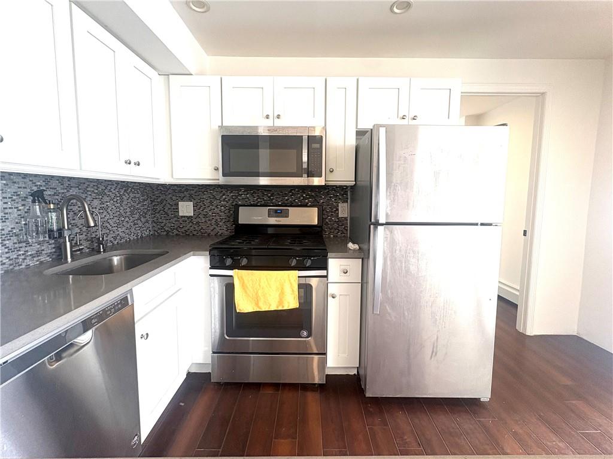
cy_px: 230
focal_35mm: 14
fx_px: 248
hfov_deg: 102.1
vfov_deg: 85.6
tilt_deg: -4.7
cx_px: 306
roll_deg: +0.3
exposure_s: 1/60
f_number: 2.2
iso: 125
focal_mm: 2.22
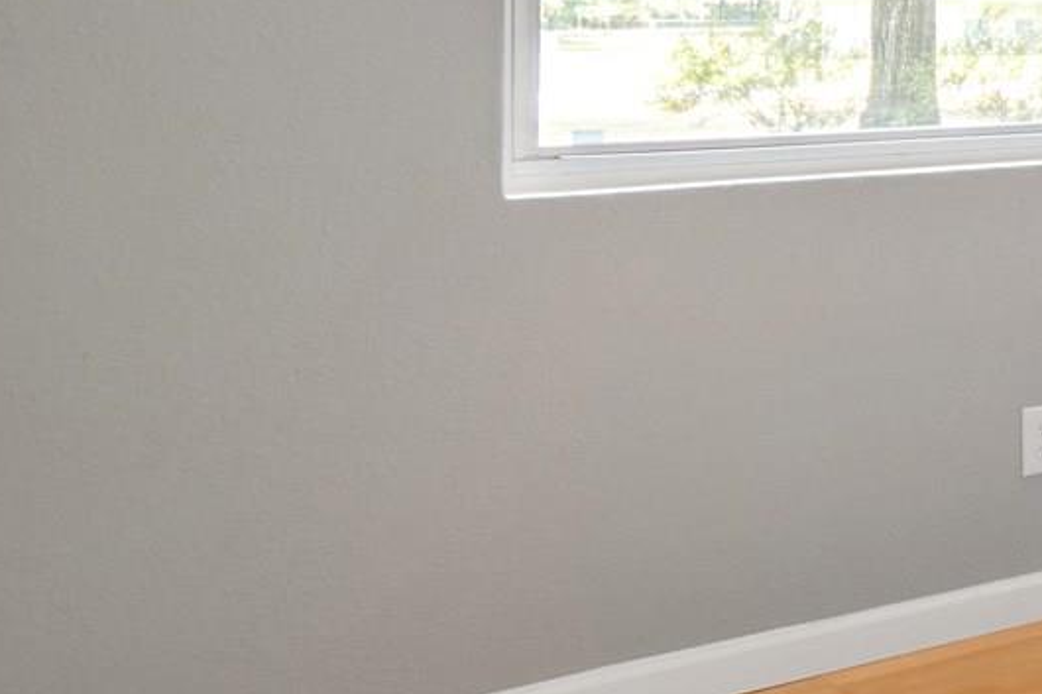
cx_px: 1577
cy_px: 27
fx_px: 1678
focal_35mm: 58
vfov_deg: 22.6
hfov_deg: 25.5
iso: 100
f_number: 4
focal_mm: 10
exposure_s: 1/25
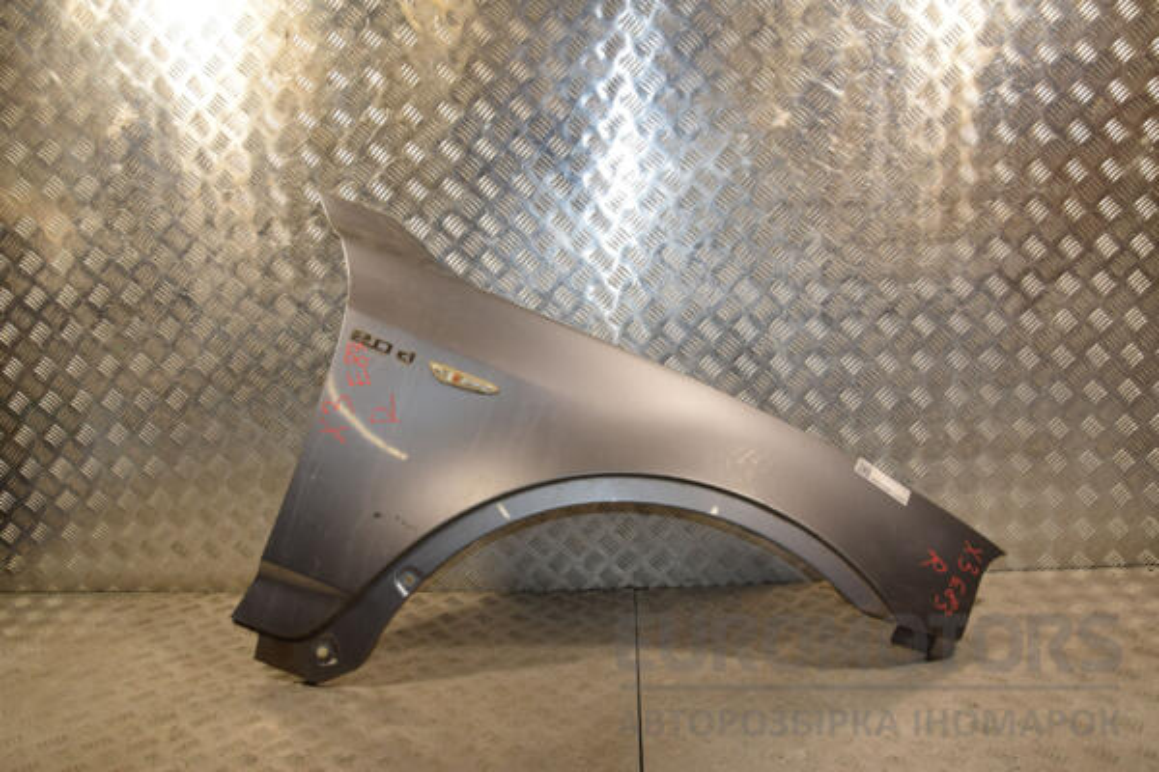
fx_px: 869
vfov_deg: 47.9
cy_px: 386
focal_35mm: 27
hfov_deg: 67.4
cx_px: 580
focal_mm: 18
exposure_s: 1/200
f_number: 9
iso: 800
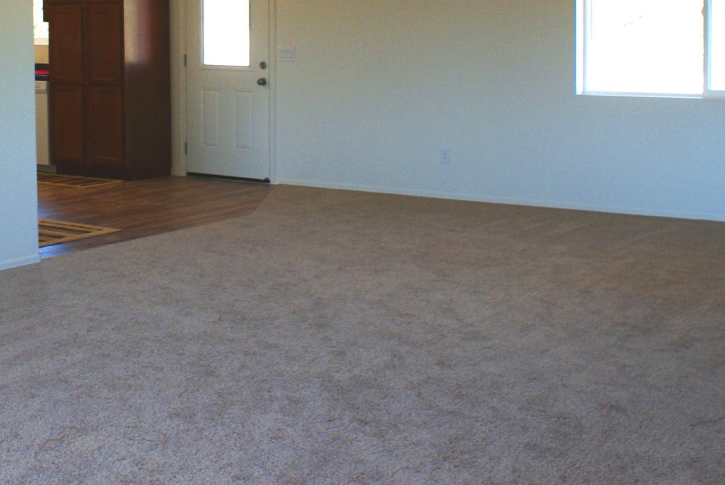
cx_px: 186
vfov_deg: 21.5
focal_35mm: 62
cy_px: 54
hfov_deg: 31.8
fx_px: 1250
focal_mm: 18
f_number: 4.5
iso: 100
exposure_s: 1/40
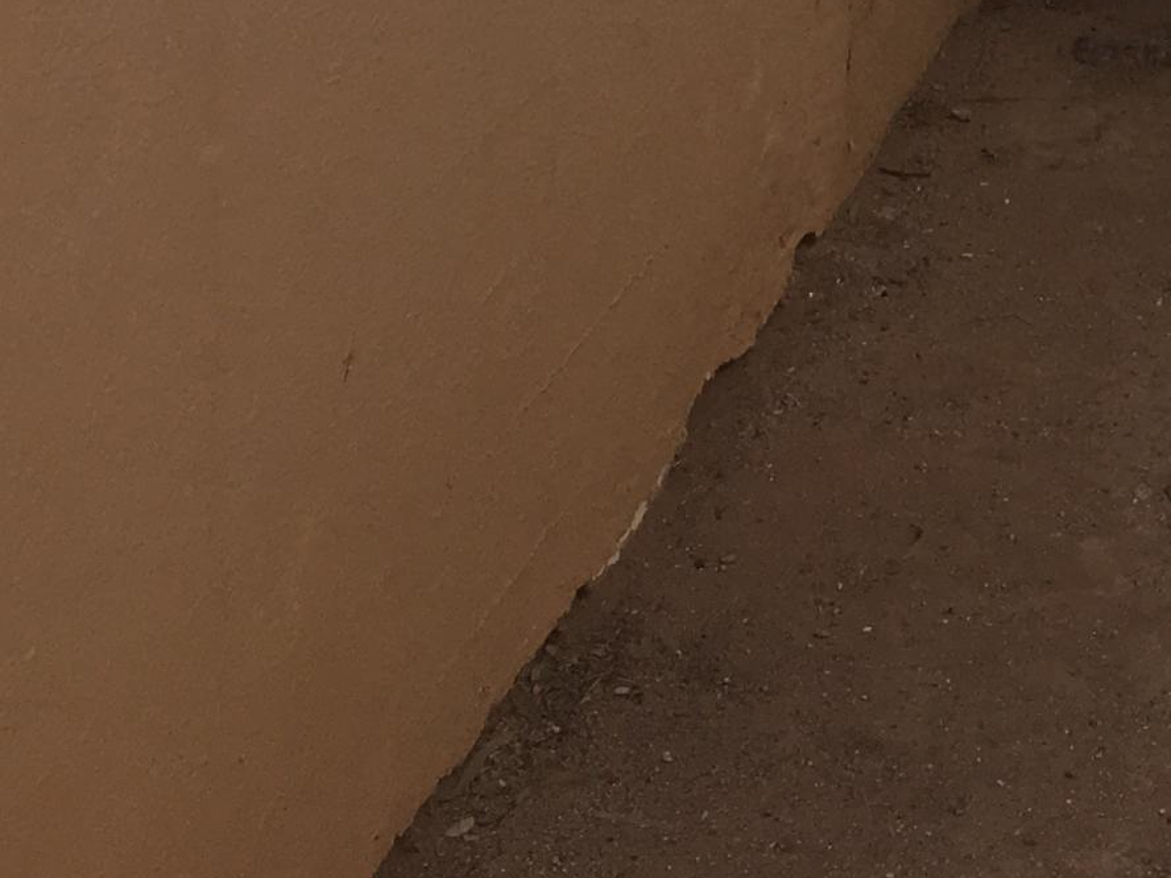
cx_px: 1218
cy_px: -577
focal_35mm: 98
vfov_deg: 13.8
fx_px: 3315
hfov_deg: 19.4
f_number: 2.2
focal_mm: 4.15
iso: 25
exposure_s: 1/927
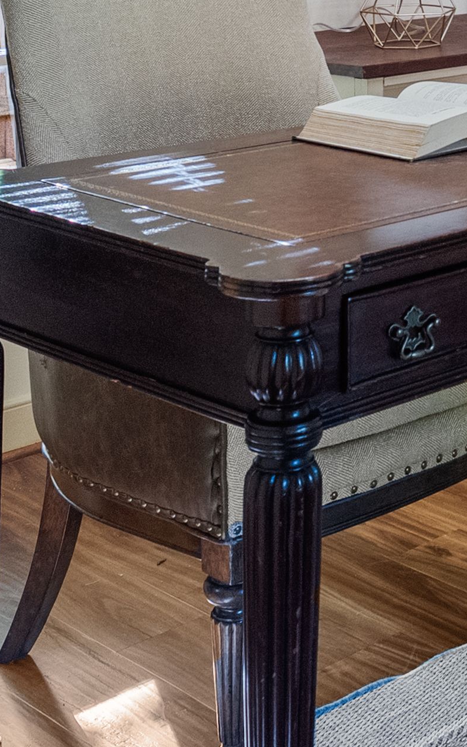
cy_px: -127
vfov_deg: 24.0
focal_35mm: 79
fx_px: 1609
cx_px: 658
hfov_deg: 15.5
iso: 1250
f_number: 4
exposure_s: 1/30
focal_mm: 14
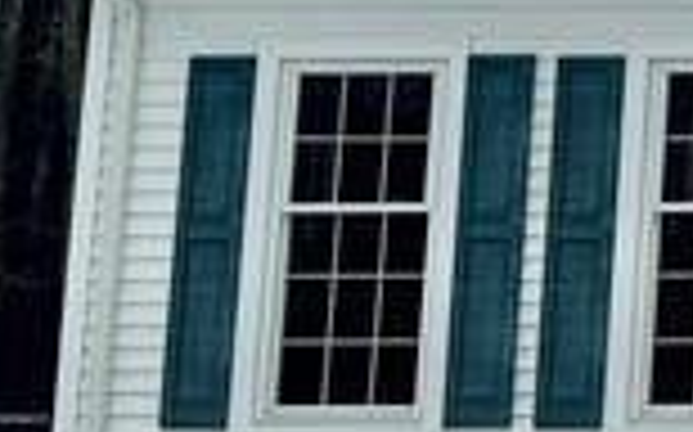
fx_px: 3189
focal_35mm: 169
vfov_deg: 7.7
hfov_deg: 10.1
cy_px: -50
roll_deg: +0.1
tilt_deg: +9.1
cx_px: 1868
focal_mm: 6.86
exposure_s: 1/3247
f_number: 1.78
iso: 80
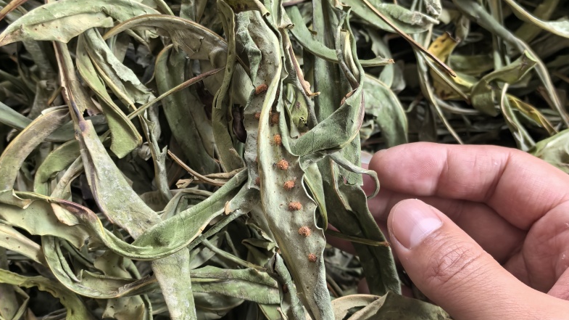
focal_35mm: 40
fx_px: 603
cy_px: 181
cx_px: 285
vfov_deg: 29.6
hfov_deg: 50.5
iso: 80
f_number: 2
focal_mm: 5.75
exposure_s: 1/100
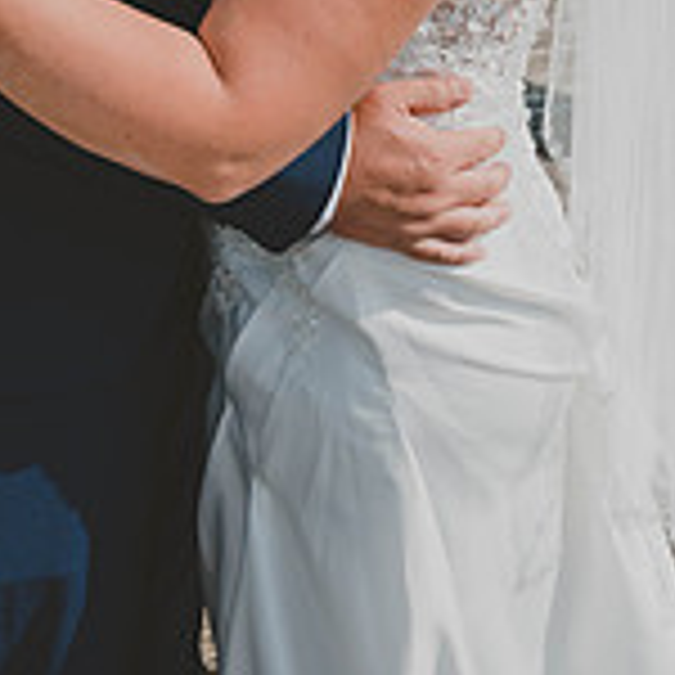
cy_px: -72
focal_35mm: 61
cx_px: 236
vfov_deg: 26.0
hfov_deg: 28.0
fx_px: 1346
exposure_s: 1/320
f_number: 6.3
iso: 100
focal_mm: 24
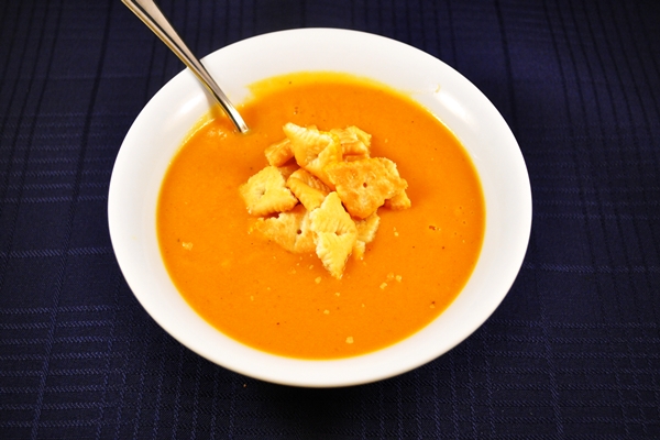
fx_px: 880
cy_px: 220
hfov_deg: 41.1
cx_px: 330
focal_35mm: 48
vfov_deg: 28.1
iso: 1600
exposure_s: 1/40
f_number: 4.8
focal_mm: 32
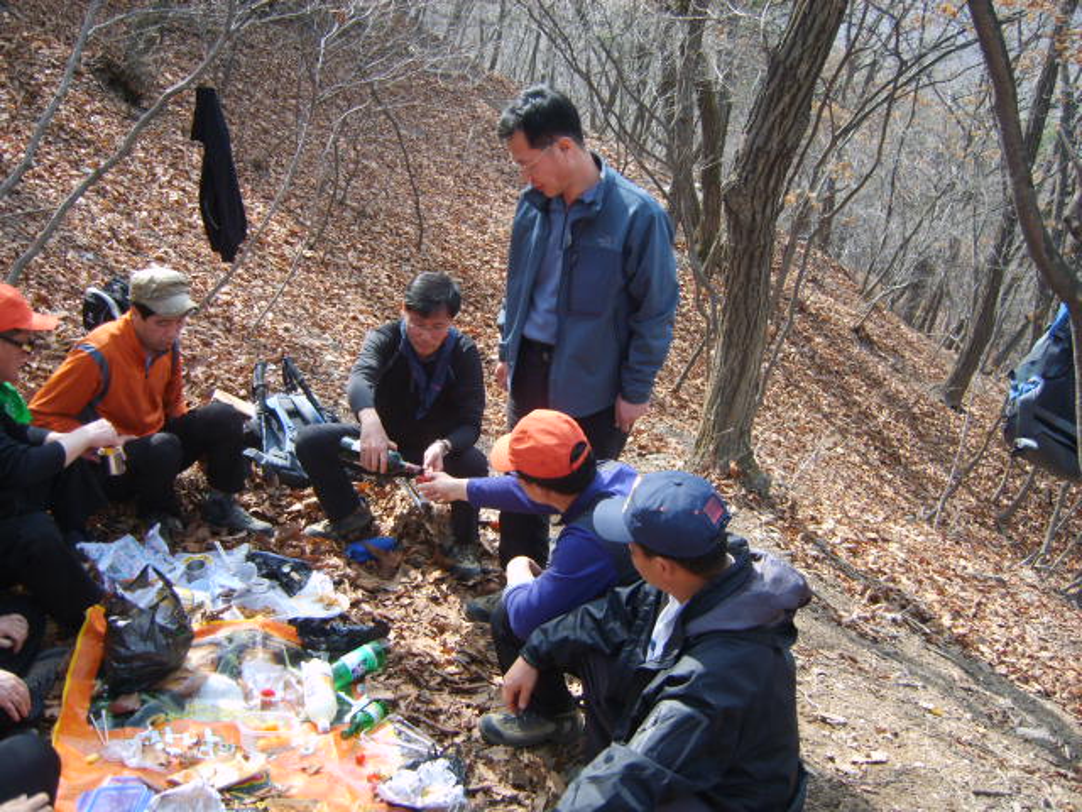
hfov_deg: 52.6
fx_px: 1094
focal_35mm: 35
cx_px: 541
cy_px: 406
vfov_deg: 40.7
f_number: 2.8
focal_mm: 7.4
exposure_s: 1/180
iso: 50
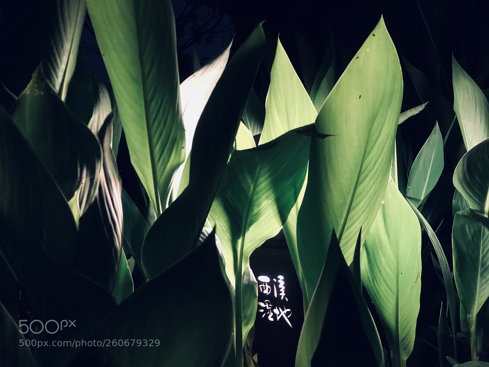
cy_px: 184
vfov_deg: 49.7
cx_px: 244
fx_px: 396
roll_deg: +5.3
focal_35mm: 28
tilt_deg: +0.2
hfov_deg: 63.4
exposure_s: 1/5
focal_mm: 4
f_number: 1.8
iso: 80
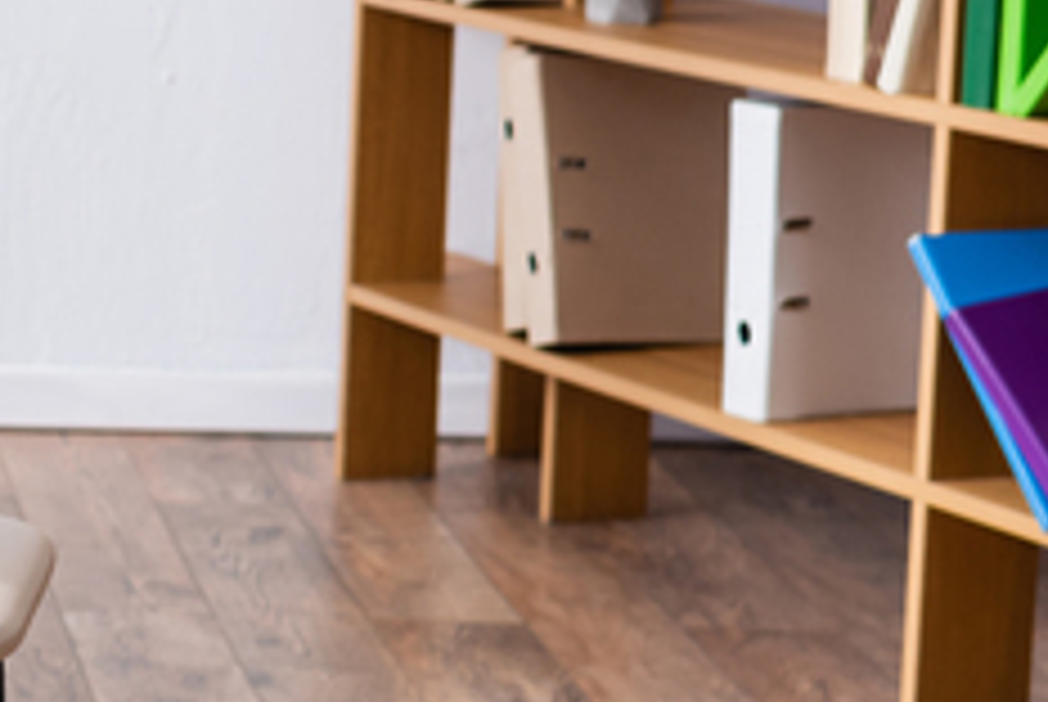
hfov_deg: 12.4
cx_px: -882
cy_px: 160
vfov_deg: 9.2
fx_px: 4372
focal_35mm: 150
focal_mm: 35
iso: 200
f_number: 4
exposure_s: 1/200
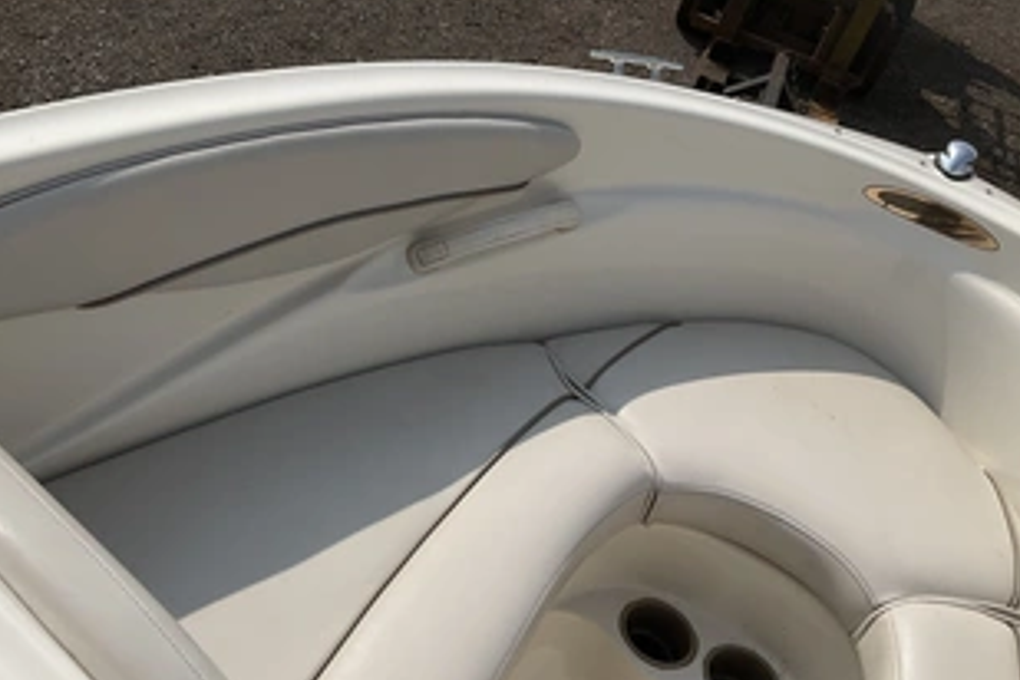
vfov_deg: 34.1
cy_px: 393
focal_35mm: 39
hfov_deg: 49.4
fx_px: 1105
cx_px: 439
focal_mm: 3
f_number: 1.8
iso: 25
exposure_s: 1/4785
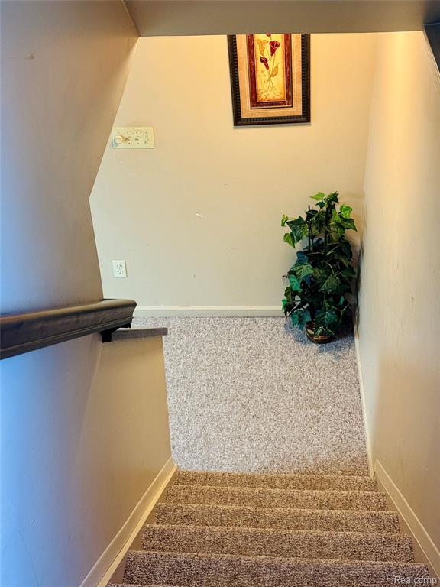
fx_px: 813
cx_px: 220
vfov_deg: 39.7
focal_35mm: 48
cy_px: 294
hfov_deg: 30.3
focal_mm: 6.76
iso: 200
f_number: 1.78
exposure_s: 1/40
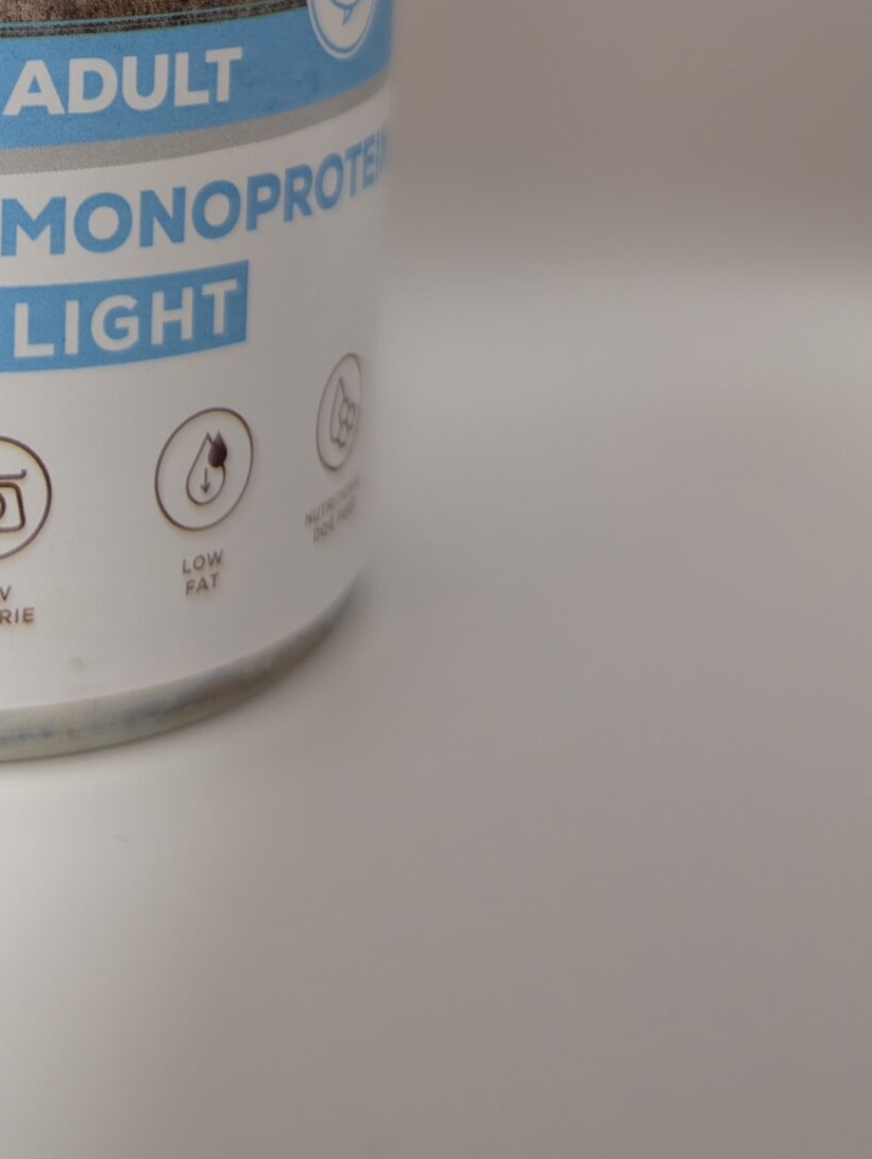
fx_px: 1876
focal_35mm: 56
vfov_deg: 30.9
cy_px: -93
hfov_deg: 24.3
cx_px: -112
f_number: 1.68
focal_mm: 6.9
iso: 223
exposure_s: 1/50.8
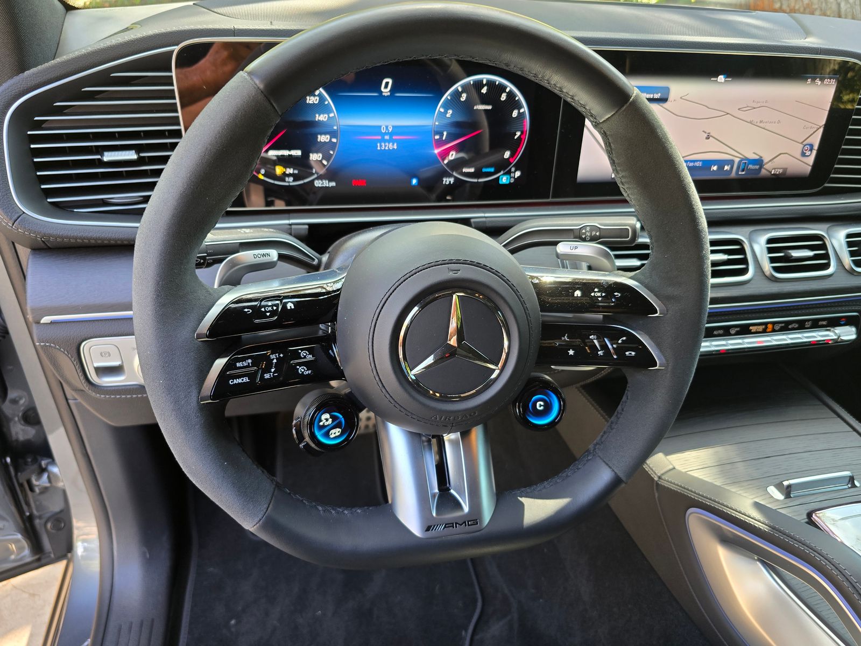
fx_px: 572
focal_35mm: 23
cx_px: 430
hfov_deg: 73.9
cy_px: 323
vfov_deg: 58.9
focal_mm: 6.3
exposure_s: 1/50
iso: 100
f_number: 1.7
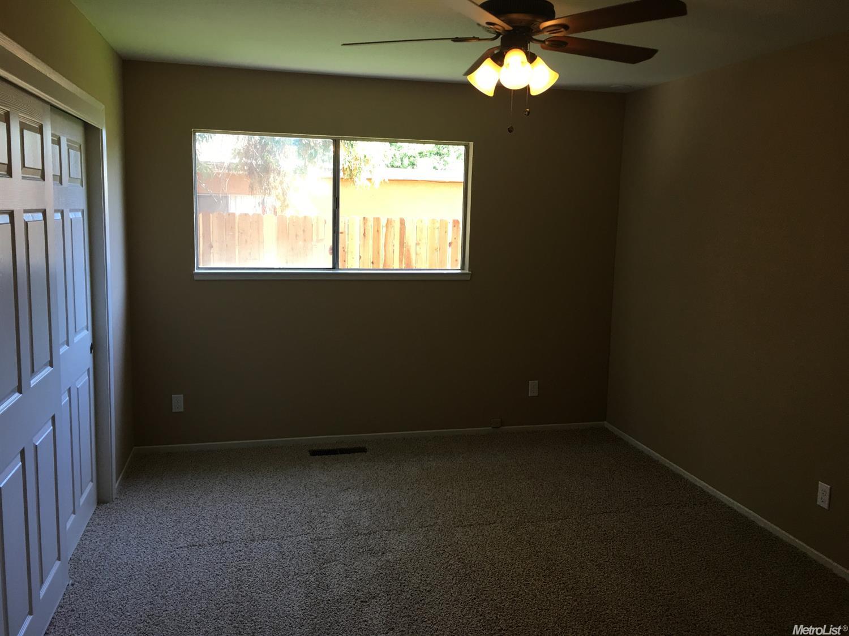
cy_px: 318
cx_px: 424
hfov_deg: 61.7
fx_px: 711
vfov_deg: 48.2
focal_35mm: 29
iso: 25
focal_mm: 4.15
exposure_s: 1/30
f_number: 2.2
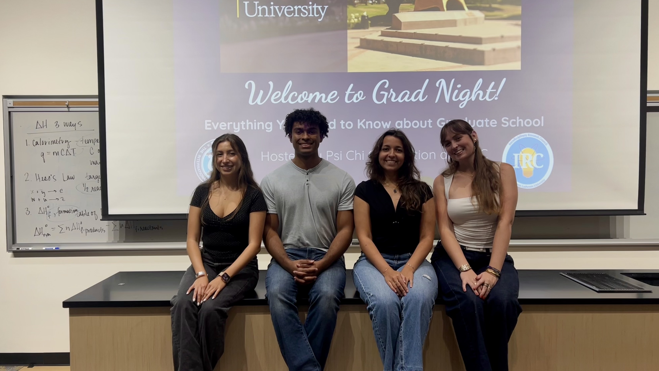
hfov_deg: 66.1
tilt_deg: -1.9
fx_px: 507
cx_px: 328
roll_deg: +0.1
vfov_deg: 40.2
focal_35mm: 29
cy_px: 183
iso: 80
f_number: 1.5
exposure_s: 1/120
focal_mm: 5.7
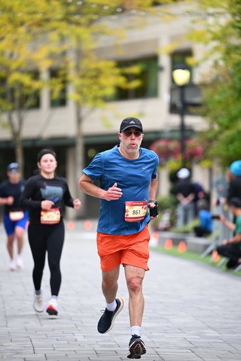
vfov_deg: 10.3
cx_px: 120
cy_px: 180
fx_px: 2007
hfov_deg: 6.9
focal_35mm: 200
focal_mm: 200
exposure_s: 1/1600
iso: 640
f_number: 2.8
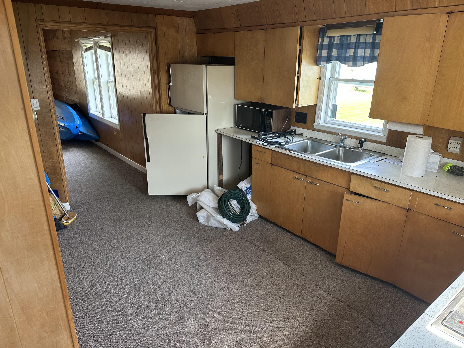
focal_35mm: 24
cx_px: 232
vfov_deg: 56.8
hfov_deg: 71.6
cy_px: 174
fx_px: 322
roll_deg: -0.4
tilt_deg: -19.7
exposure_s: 1/121
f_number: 1.78
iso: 160
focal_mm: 6.86
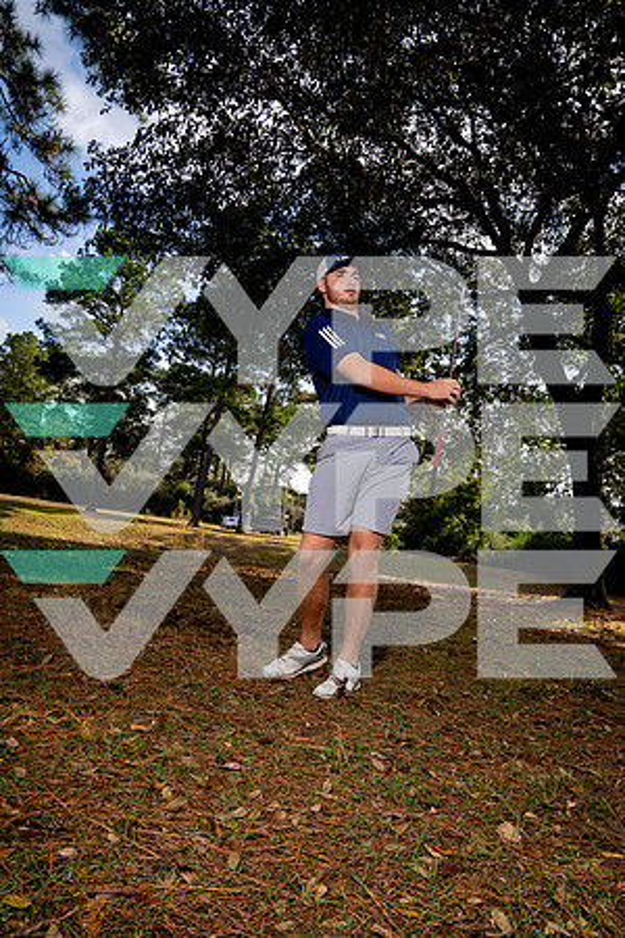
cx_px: 312
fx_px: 625
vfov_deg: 73.7
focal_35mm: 24
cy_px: 469
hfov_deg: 53.1
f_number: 8
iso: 160
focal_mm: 24
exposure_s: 1/250
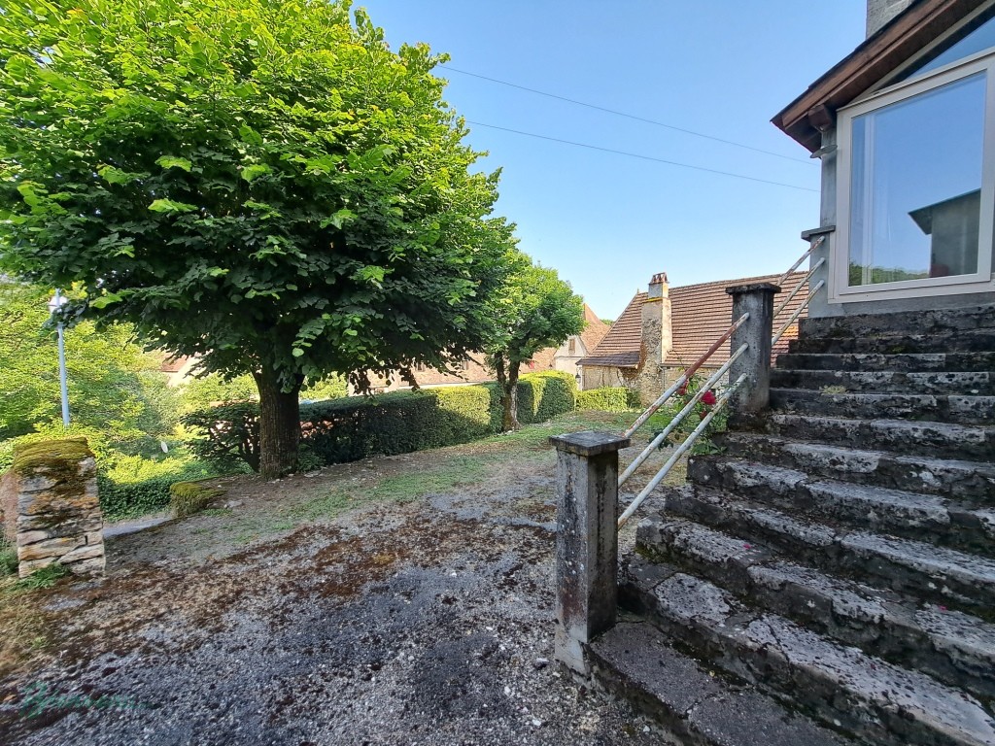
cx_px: 498
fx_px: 374
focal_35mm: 13
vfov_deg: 89.9
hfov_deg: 106.2
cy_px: 373
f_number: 2.2
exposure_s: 1/450
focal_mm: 1.74
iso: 50
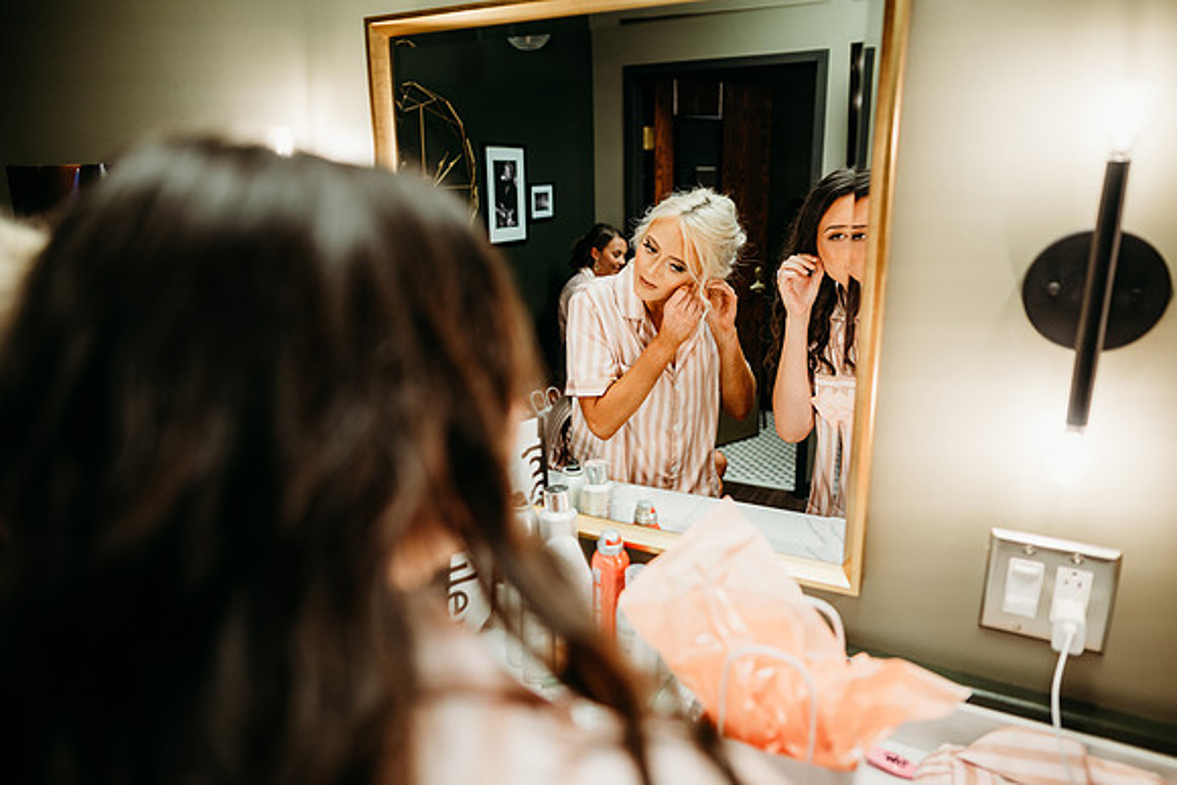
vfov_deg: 53.2
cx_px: 588
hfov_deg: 73.7
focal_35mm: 24
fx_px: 785
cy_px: 392
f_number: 2.5
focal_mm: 24
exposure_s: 1/160
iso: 250
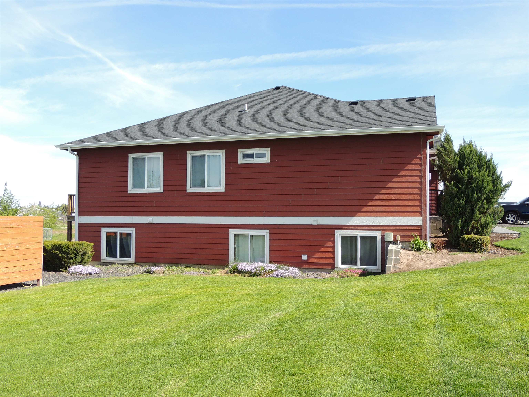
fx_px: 504
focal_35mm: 33
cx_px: 264
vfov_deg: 42.9
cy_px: 198
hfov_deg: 55.4
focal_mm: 5.8
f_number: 3.2
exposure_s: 1/640
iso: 100
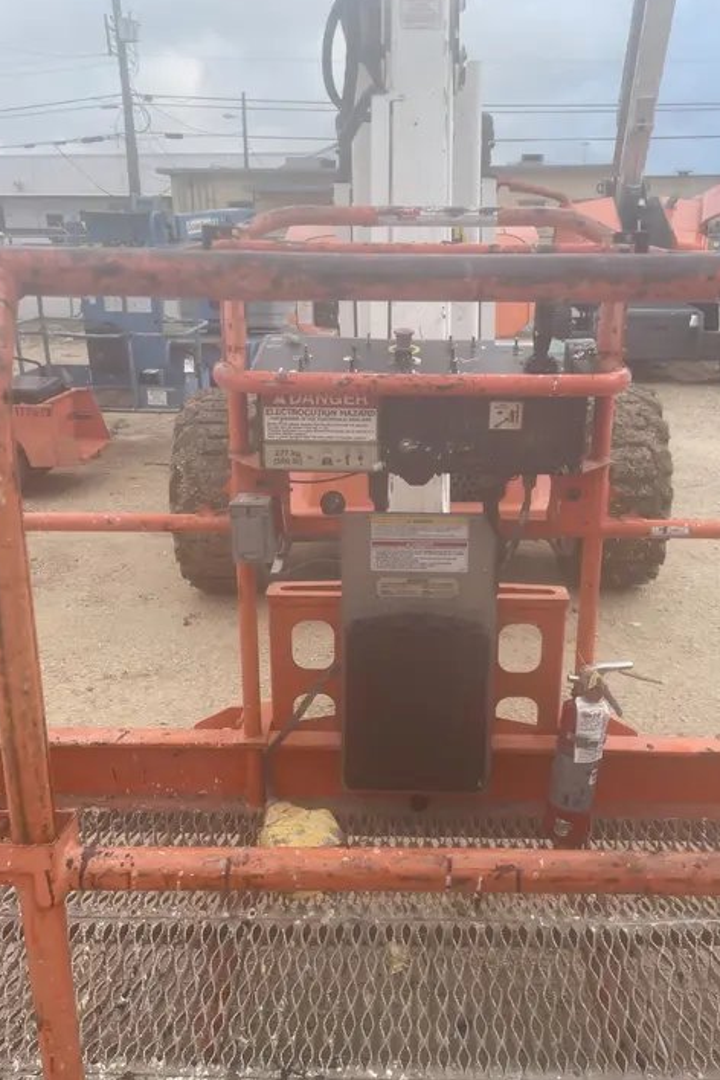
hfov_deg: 46.3
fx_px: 840
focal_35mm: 28
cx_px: 395
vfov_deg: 65.5
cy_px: 524
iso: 32
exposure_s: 1/690
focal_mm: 4.2
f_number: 1.6
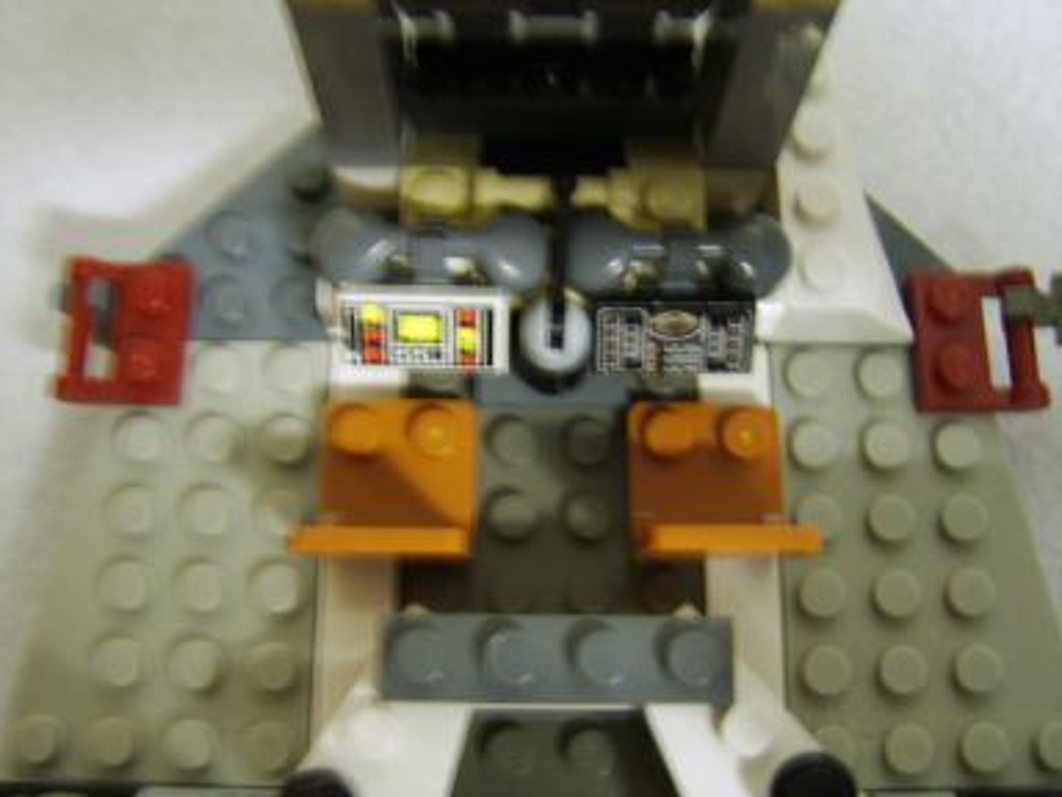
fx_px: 951
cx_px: 531
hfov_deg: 58.4
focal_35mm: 31
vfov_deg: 45.4
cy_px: 398
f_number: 2.7
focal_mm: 8.13
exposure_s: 1
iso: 71
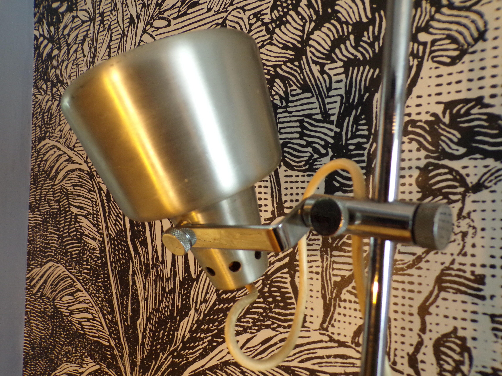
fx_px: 348
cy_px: 188
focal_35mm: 24
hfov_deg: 71.6
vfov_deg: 56.8
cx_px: 251
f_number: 3
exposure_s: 1/20
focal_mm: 4.3
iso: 200
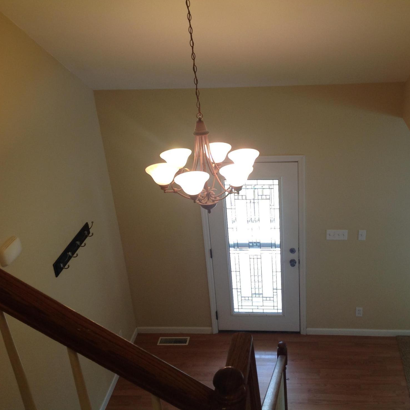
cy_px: 206
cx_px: 260
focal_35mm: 42
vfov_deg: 40.0
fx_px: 563
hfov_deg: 39.7
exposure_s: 1/40
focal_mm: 4.28
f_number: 2.4
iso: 50
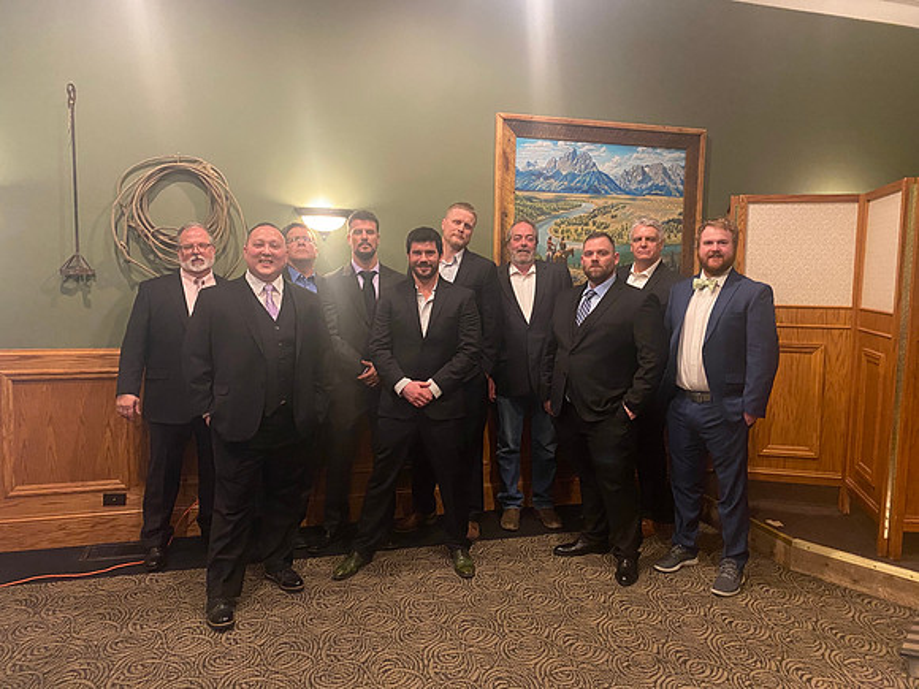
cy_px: 344
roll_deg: -1.4
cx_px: 460
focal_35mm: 26
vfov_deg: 53.1
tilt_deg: -4.5
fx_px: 690
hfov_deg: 67.3
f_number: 1.8
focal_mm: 4.25
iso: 500
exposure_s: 1/30
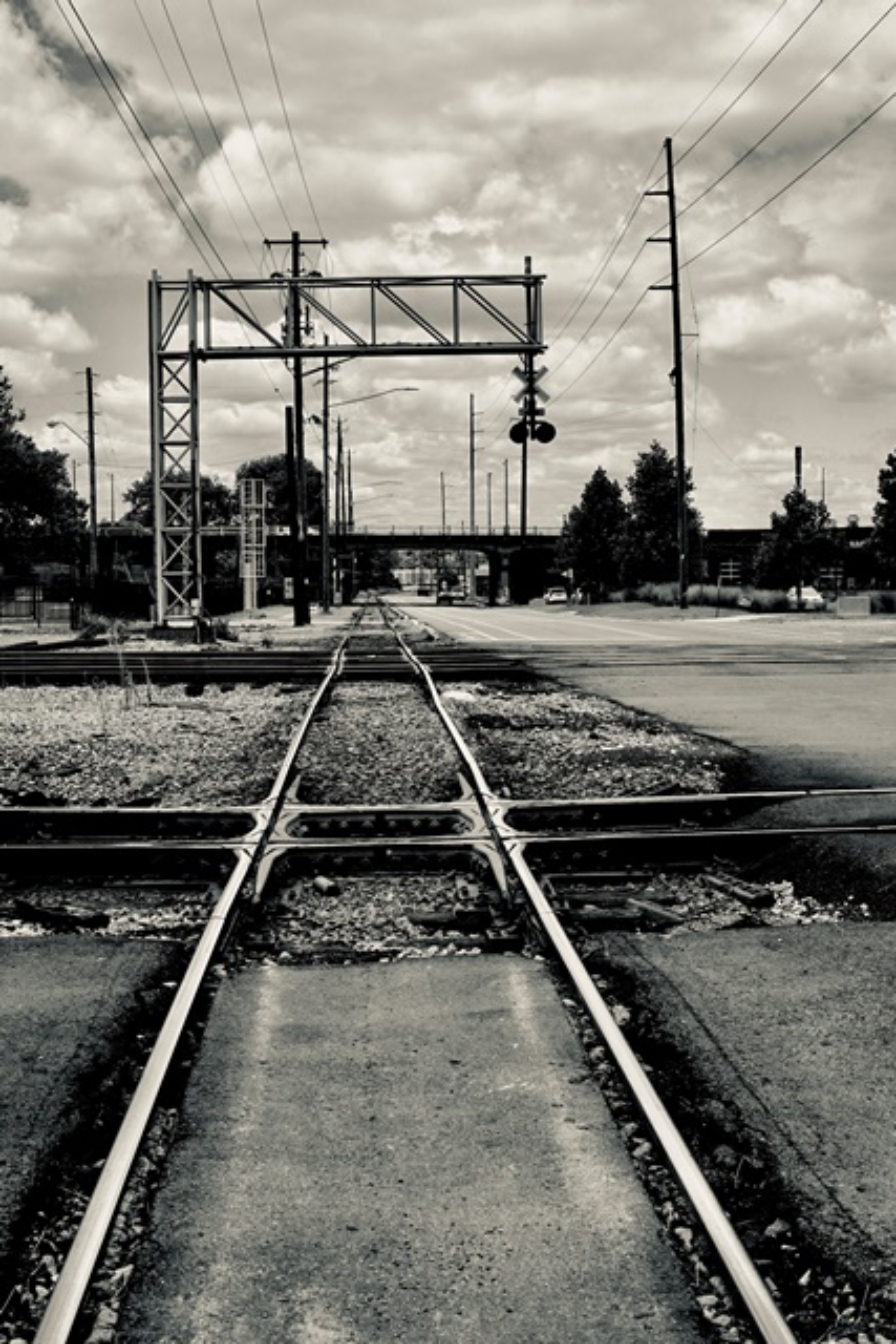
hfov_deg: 31.9
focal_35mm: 42
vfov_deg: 46.4
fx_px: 1567
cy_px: 672
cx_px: 448
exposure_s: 1/4000
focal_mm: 28
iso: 400
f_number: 5
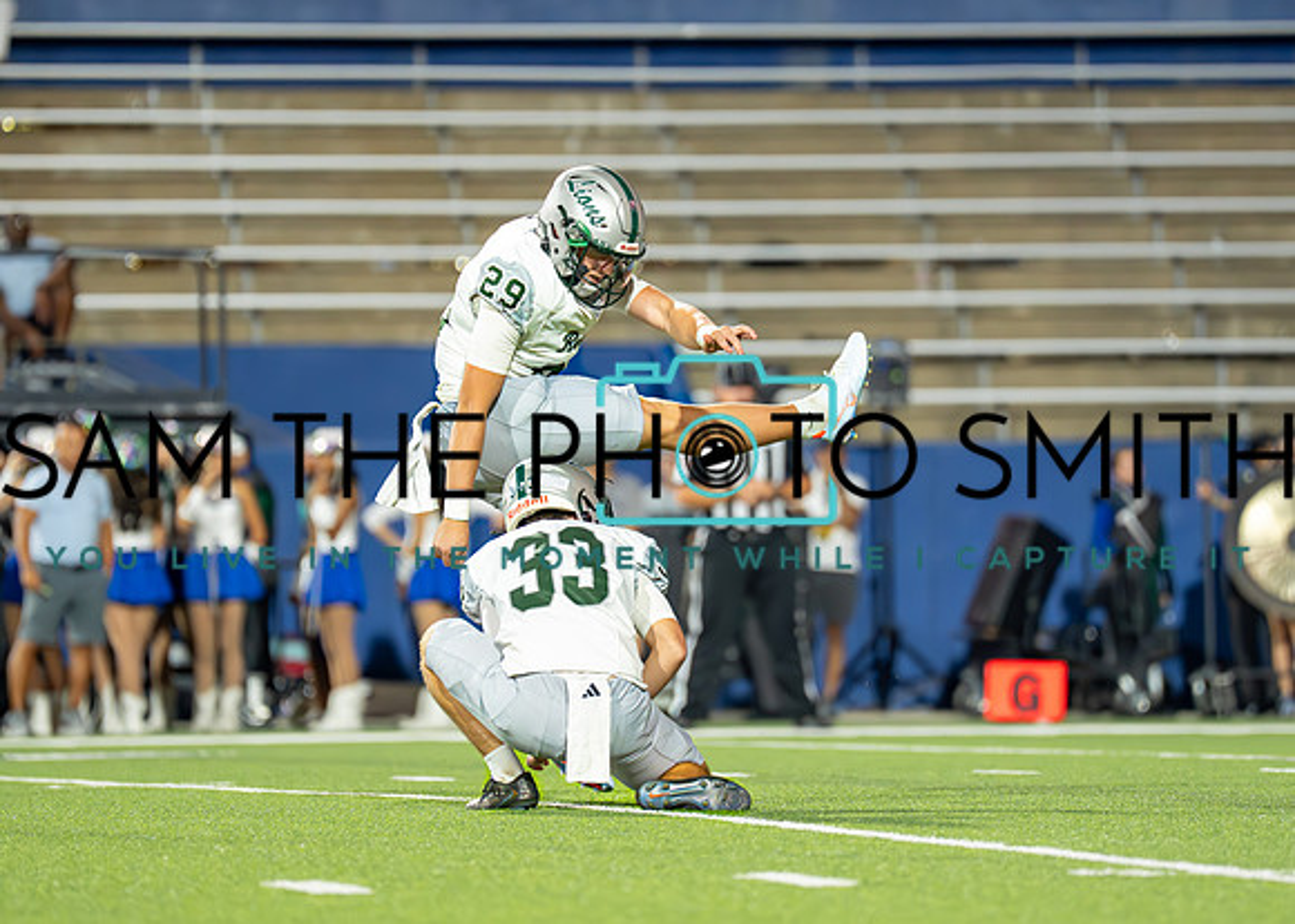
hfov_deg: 6.4
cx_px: 659
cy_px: 430
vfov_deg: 4.6
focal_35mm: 316
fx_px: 11608
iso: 3200
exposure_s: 1/1600
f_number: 2.8
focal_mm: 200
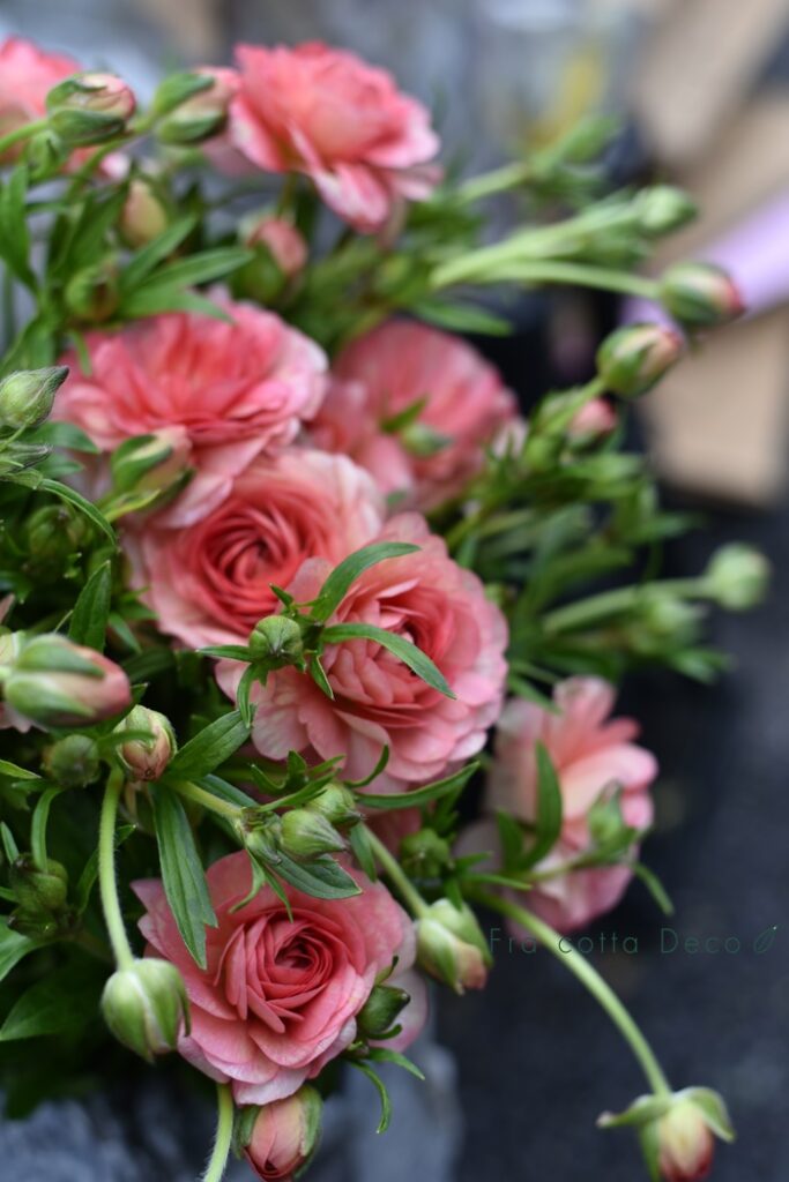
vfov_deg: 39.6
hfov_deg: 27.0
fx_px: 1643
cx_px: 394
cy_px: 591
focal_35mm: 50
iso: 250
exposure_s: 1/640
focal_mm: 50
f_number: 3.2
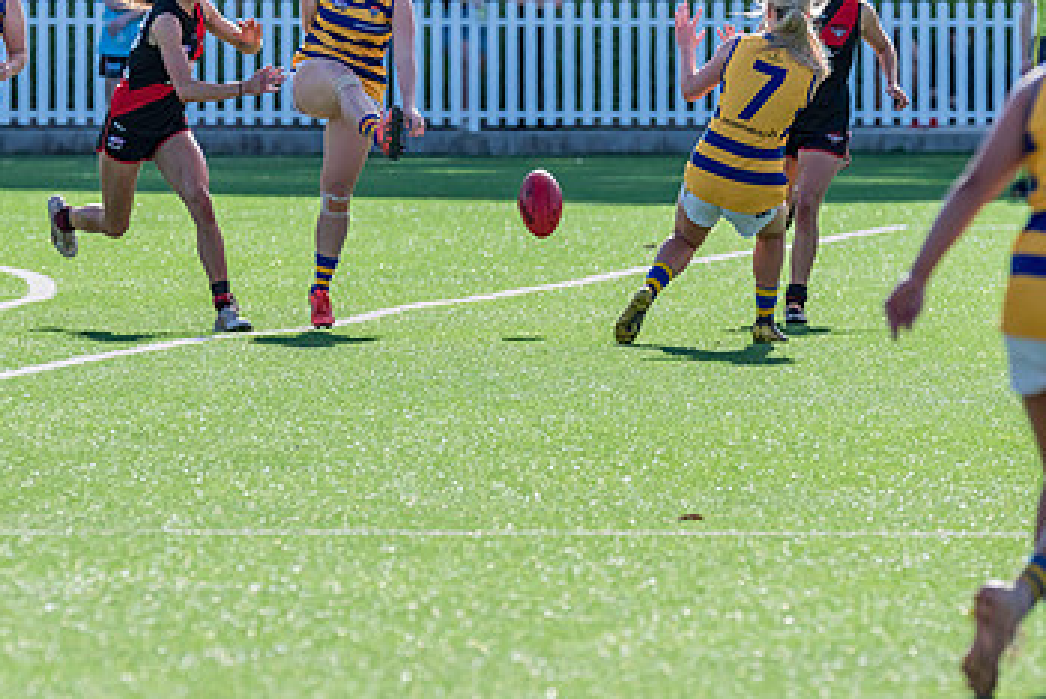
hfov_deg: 3.3
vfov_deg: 2.2
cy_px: 172
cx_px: 424
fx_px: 18145
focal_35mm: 624
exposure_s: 1/1600
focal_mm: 350
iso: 800
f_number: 8
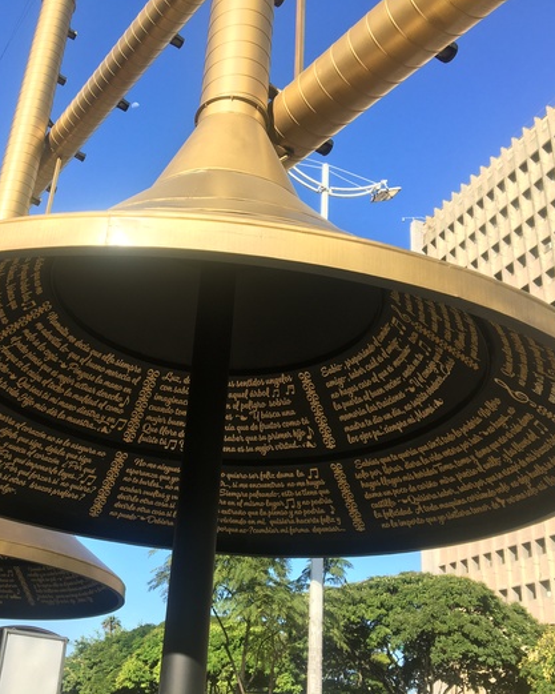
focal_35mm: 38
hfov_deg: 38.9
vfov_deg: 47.9
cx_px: 210
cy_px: 346
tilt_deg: +26.6
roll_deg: -6.6
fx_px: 780
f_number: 2.2
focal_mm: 4.15
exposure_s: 1/732
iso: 25
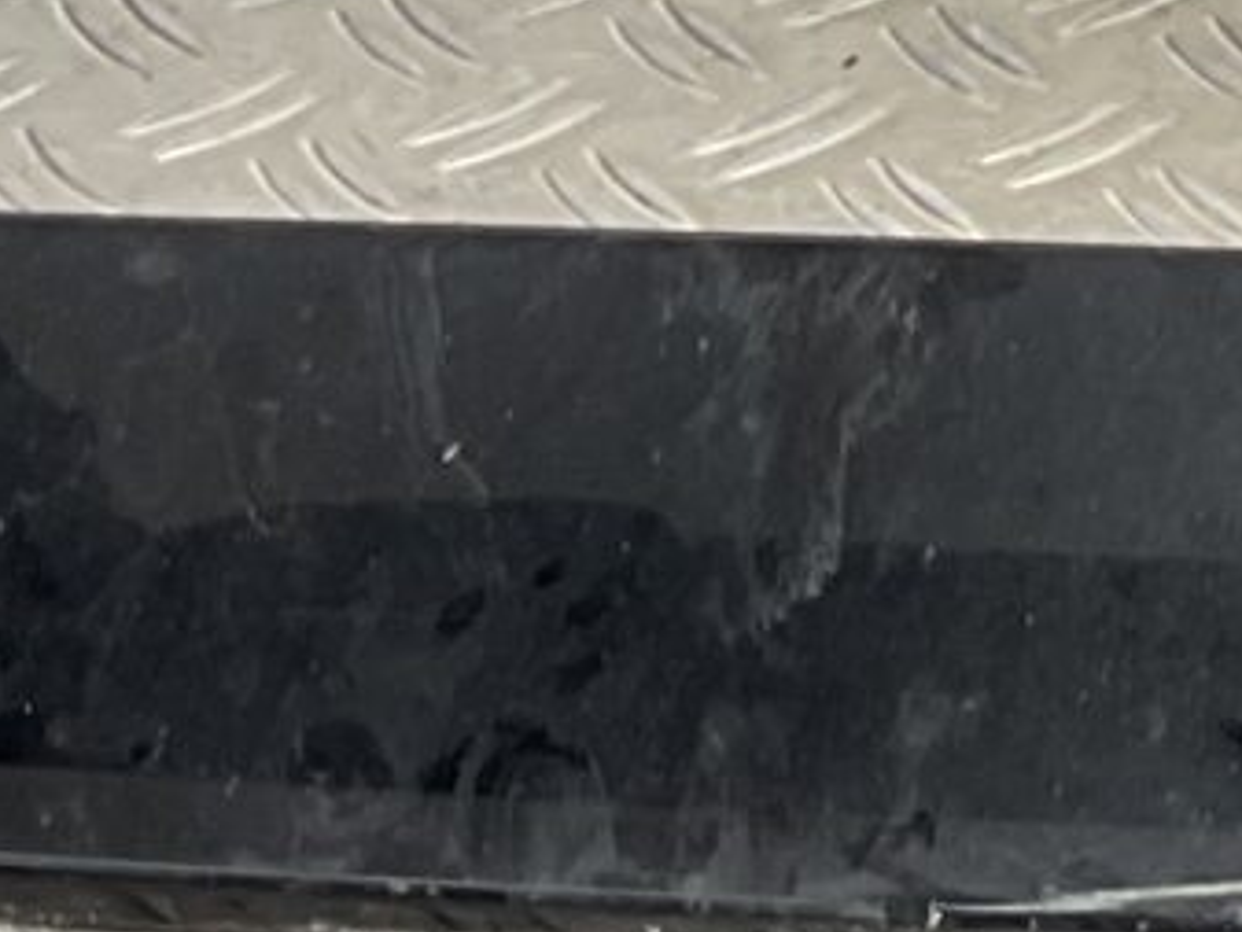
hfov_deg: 8.6
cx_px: 2399
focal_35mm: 220
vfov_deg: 6.2
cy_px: -1816
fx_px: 7896
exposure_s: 1/119
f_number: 1.8
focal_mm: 3
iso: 16
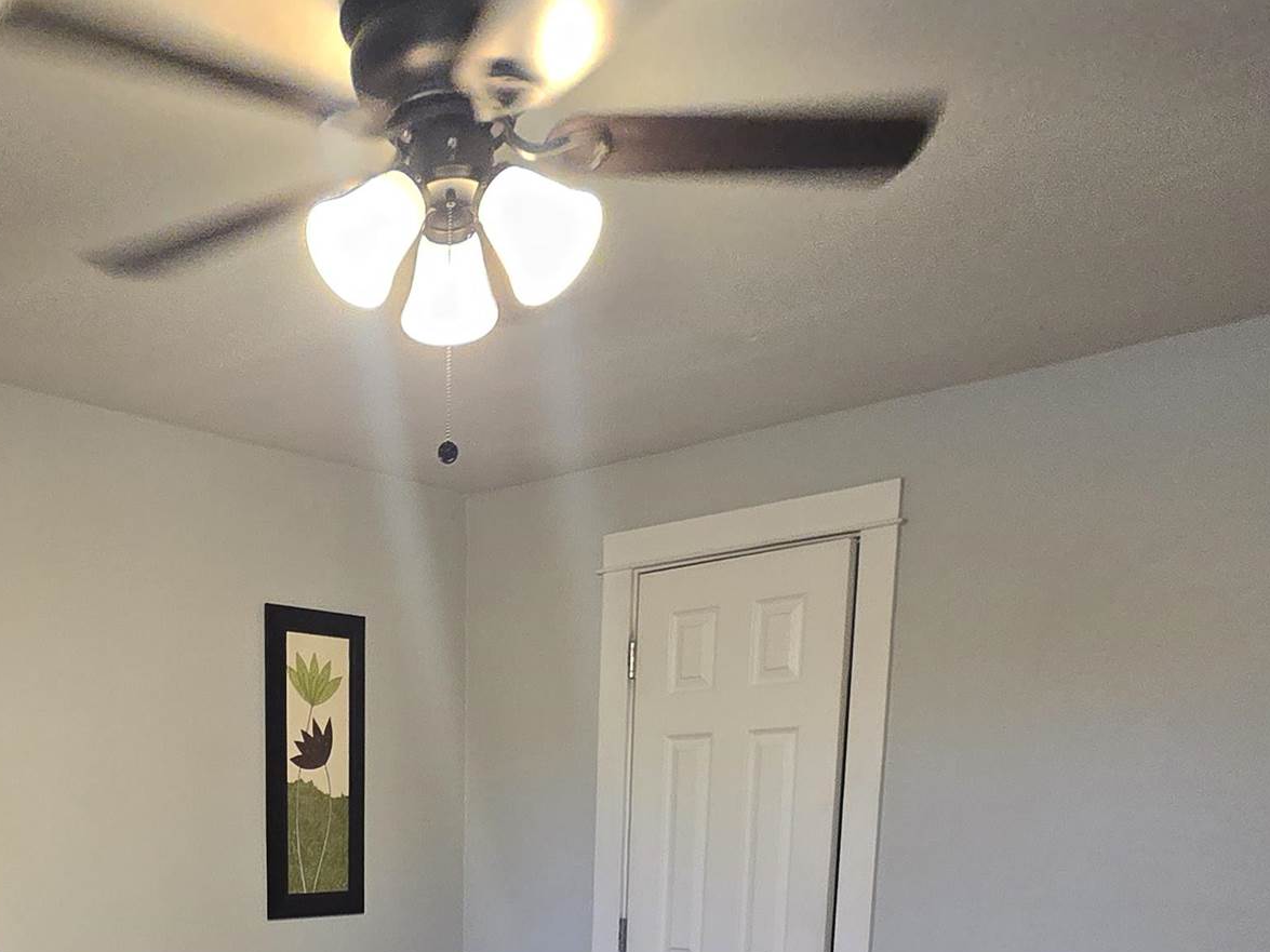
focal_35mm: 34
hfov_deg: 51.4
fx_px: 1247
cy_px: 1105
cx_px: 297
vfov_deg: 34.5
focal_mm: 2.2
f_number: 2.2
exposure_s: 1/60
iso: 320
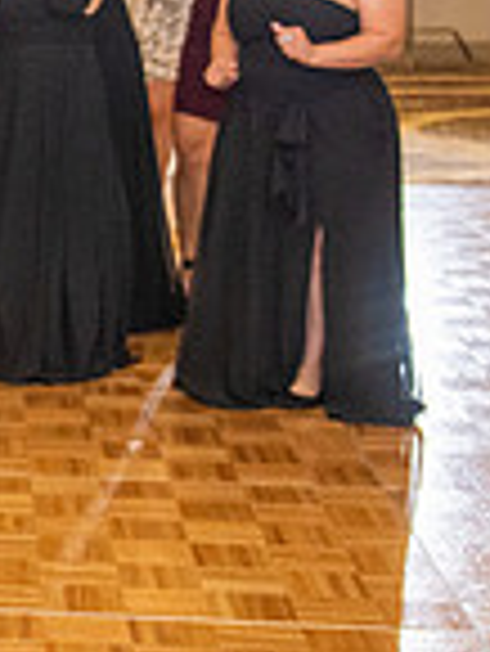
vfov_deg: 16.4
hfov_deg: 11.3
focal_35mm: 119
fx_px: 2243
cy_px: 146
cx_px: -468
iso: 1600
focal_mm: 31
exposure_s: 1/250
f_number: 2.8
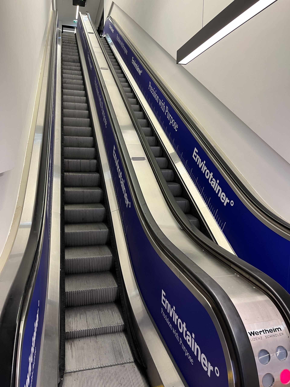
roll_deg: -1.2
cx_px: 145
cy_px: 194
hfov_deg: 53.1
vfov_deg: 67.3
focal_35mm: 26
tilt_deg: -8.6
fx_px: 290
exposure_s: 1/50
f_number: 1.6
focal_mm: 5.1
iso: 125
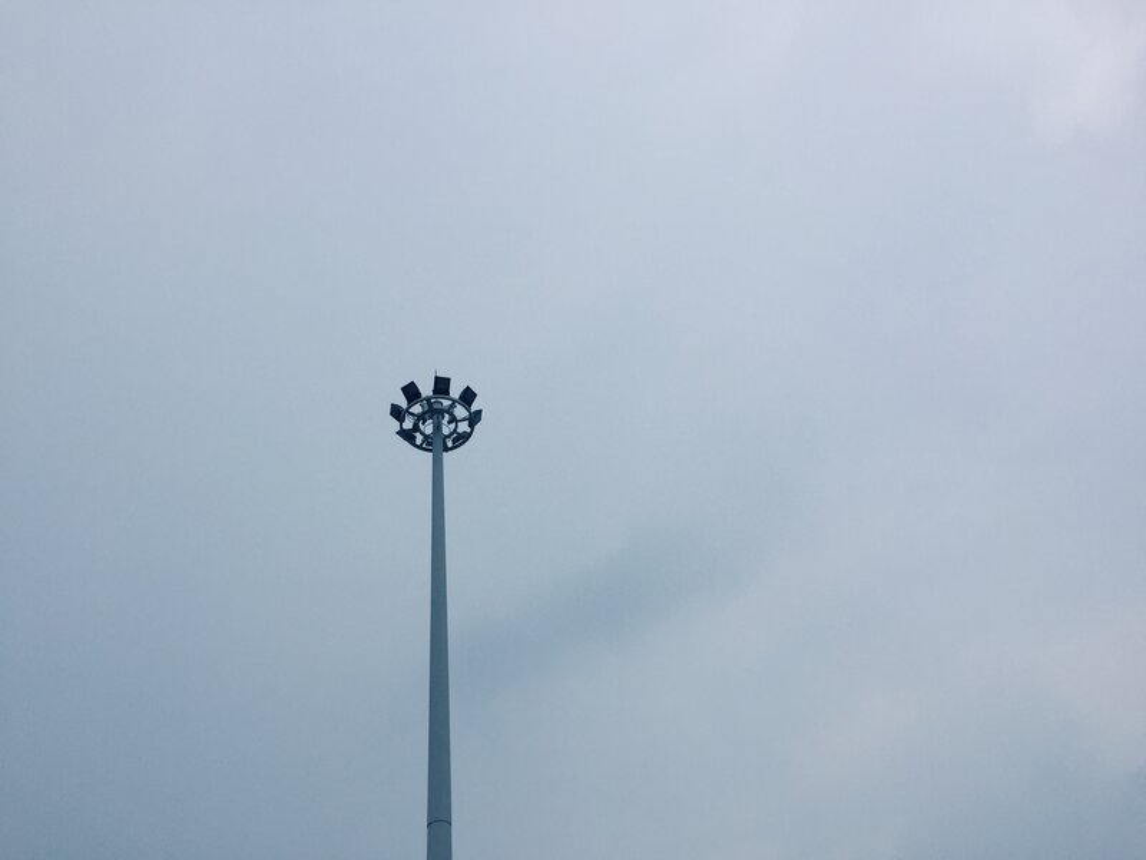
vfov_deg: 48.2
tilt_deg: +49.0
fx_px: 960
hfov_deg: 61.7
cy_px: 430
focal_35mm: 29
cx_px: 573
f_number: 2.2
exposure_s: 1/3049
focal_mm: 4.15
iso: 32
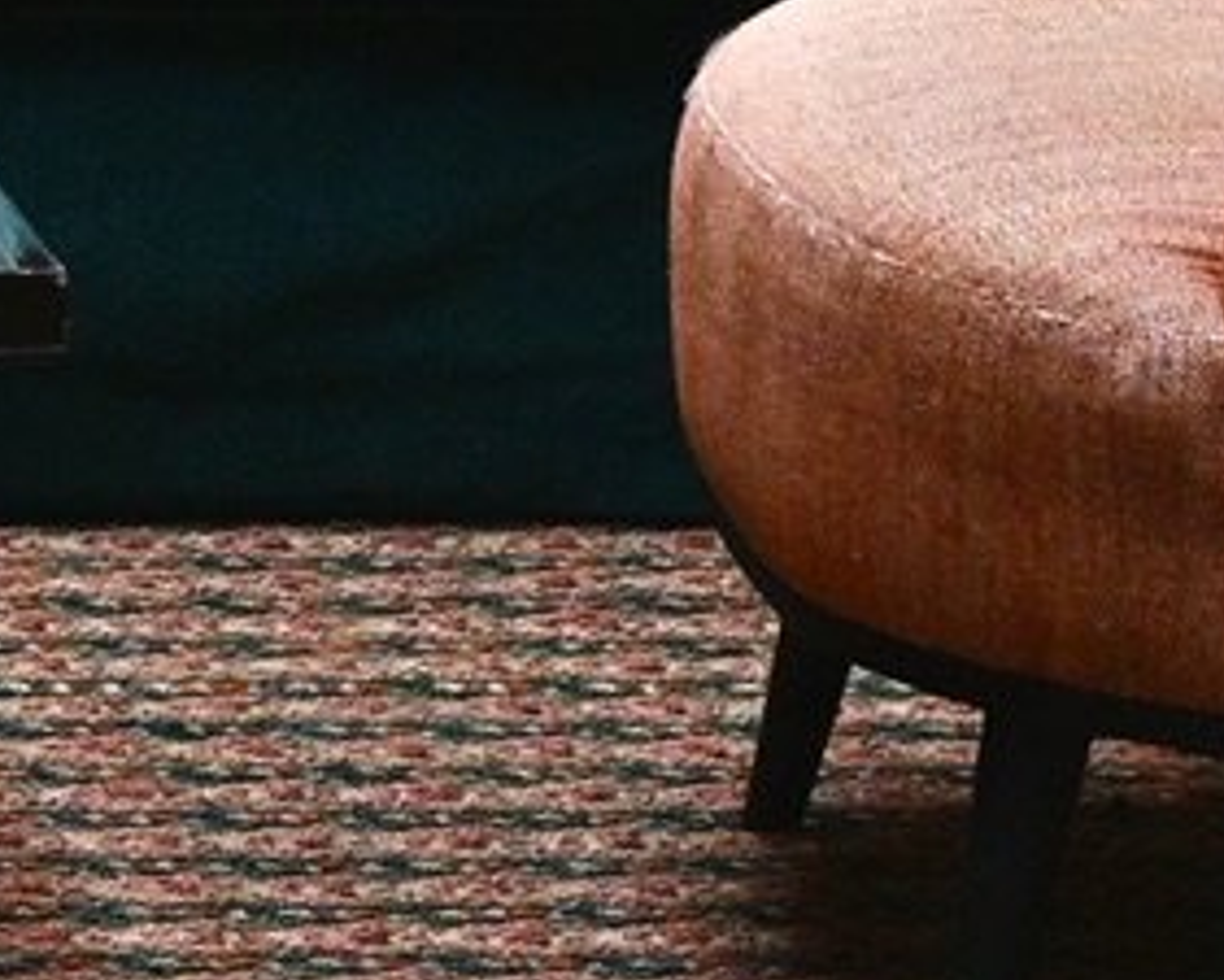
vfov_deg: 4.6
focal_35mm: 326
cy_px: -1267
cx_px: -1546
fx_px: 11814
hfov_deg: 5.7
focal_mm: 45
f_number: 7.1
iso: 1800
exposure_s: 1/125
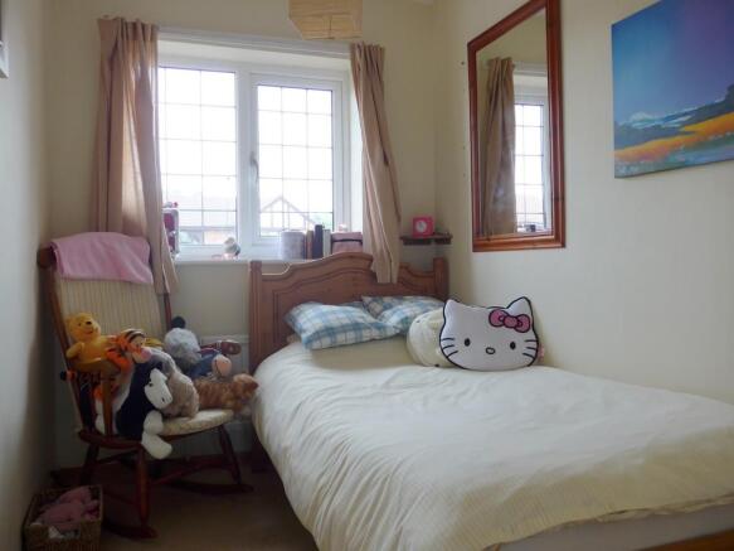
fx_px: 615
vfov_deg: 48.2
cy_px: 276
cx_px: 367
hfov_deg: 61.7
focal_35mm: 29
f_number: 2
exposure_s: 1/80
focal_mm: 6
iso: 80
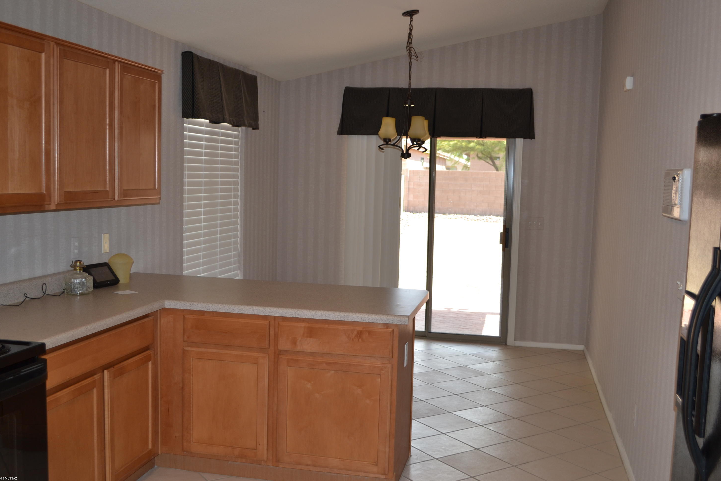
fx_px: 741
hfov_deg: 51.9
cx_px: 364
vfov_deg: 35.9
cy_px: 247
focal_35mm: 37
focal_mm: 24
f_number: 4
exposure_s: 1/125
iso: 200
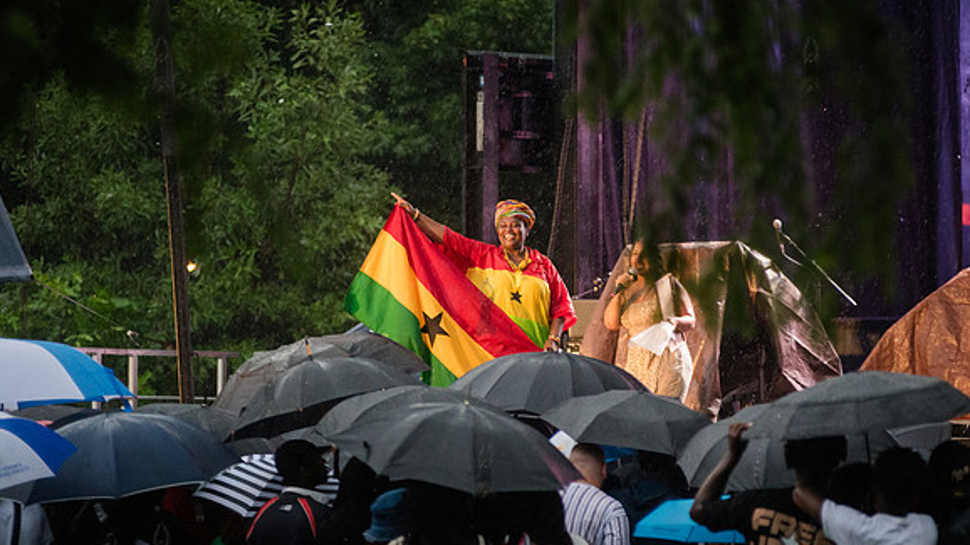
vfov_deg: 4.7
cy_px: 306
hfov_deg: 8.4
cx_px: 485
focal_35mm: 258
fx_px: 6635
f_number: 3.5
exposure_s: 1/320
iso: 4000
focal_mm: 200
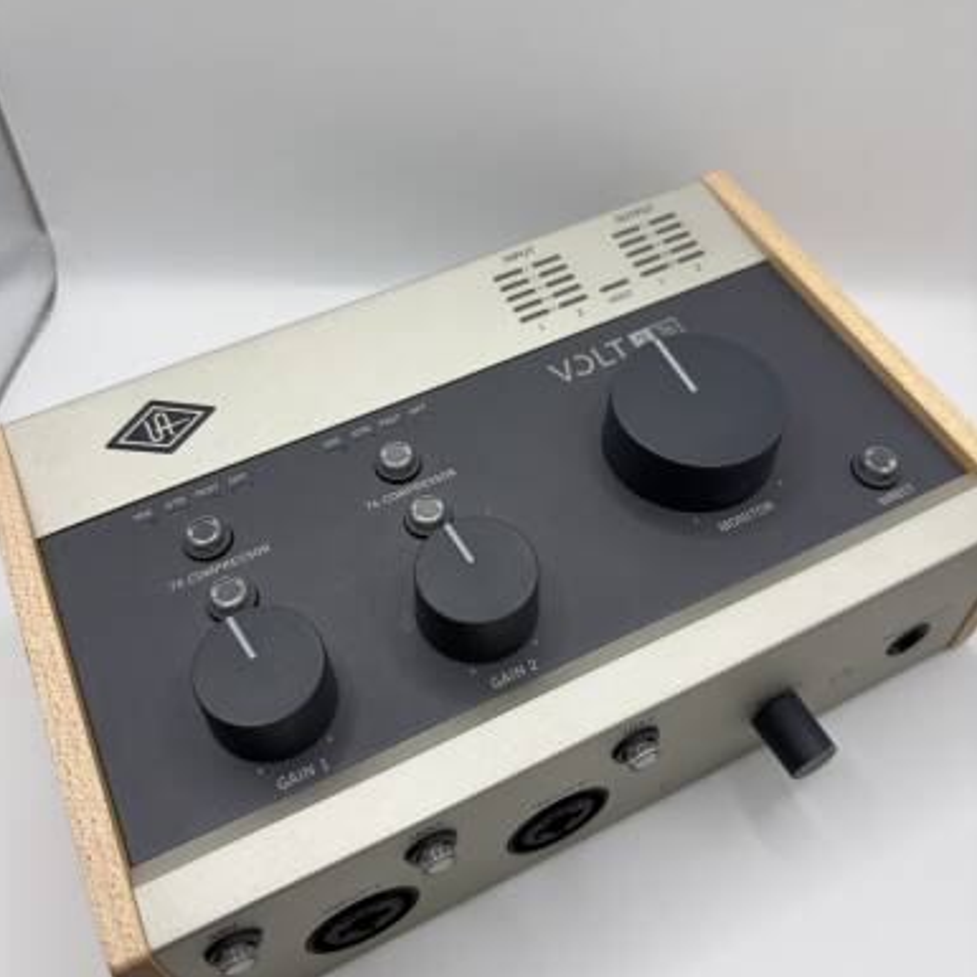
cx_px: 485
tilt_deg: -51.5
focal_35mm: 31
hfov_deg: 52.5
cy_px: 464
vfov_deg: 52.5
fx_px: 990
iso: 50
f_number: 1.6
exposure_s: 1/120
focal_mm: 5.96
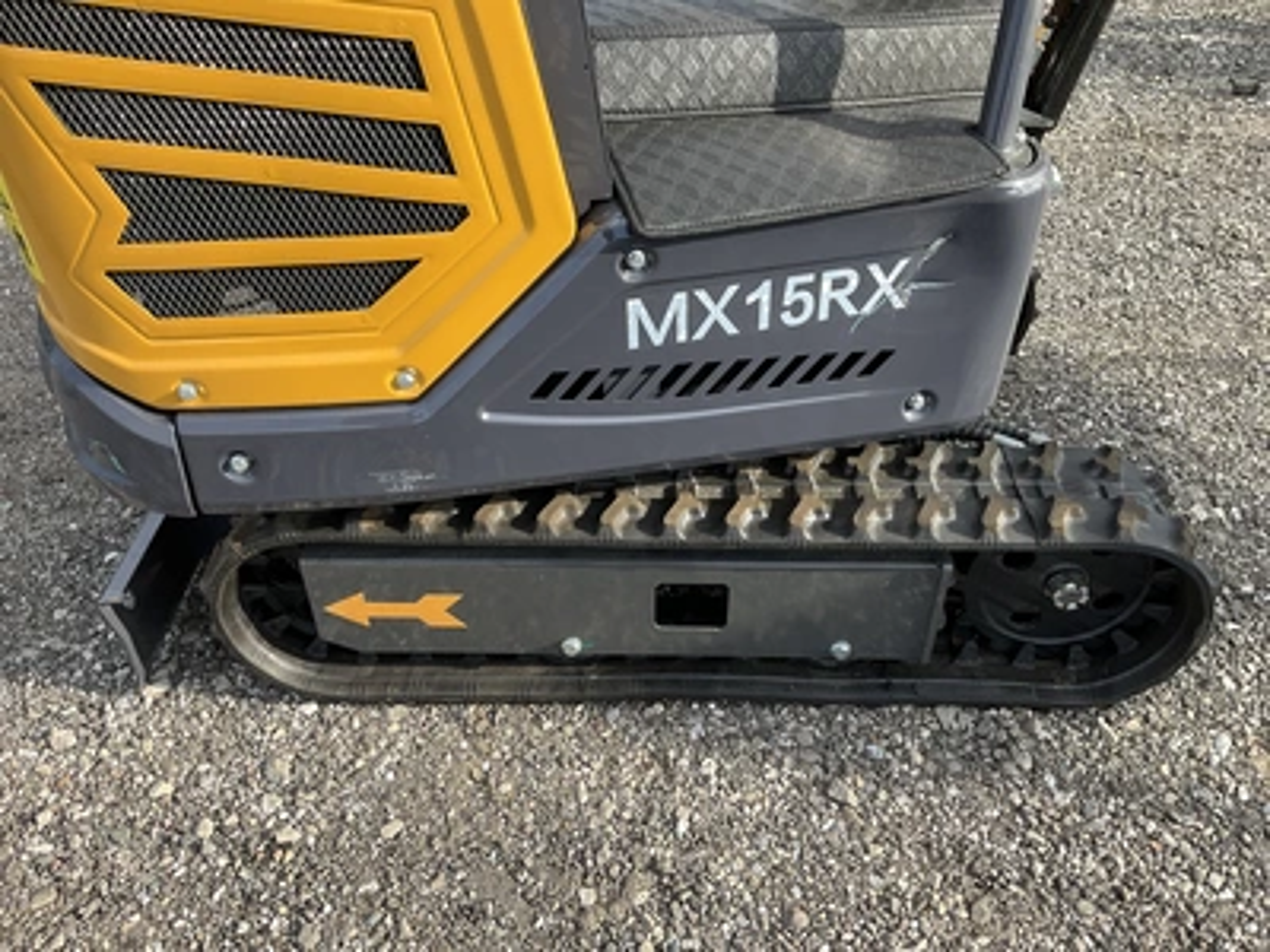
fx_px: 1064
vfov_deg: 48.2
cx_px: 635
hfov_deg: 61.7
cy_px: 476
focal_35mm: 29
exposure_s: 1/442
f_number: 1.8
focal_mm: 3
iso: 25
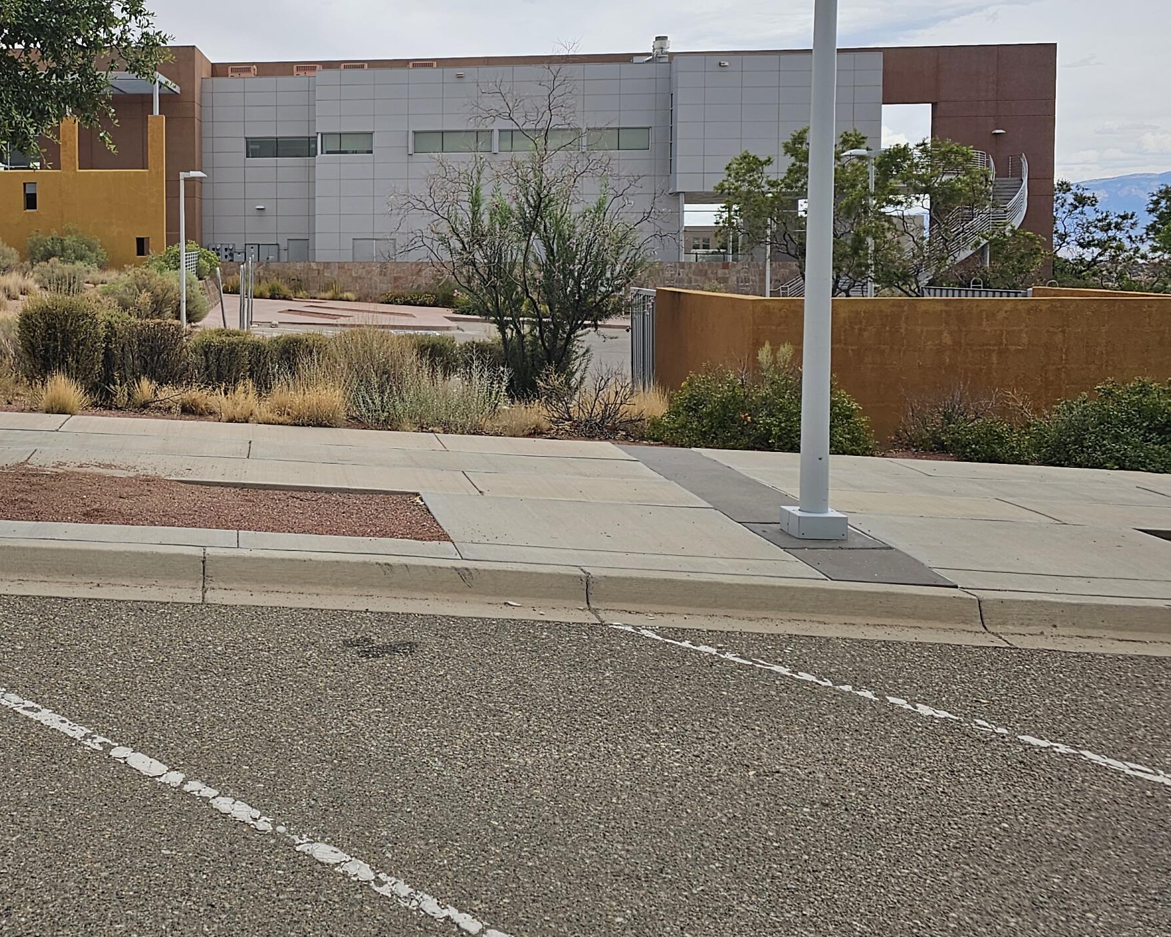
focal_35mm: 38
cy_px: 295
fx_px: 1317
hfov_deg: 45.9
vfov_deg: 38.6
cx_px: 264
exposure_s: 1/2000
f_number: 1.7
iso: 50
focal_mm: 6.3
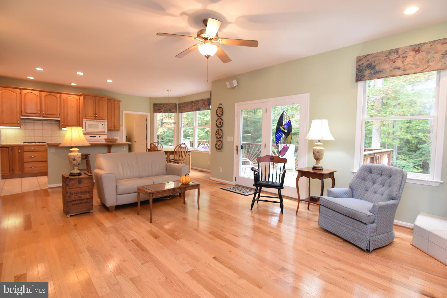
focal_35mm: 17
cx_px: 224
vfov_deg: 69.6
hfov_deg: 92.4
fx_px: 214
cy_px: 149
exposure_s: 1/60
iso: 800
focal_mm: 11.5
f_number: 4
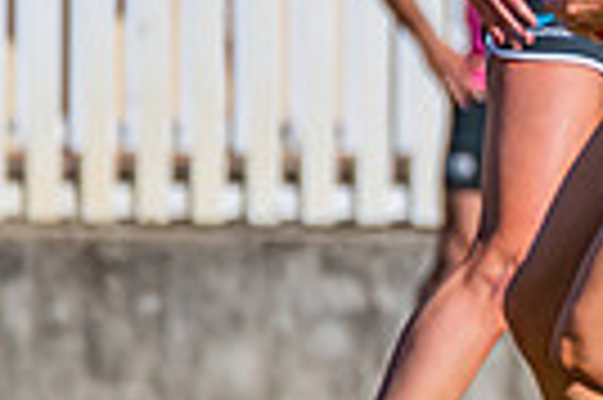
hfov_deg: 0.7
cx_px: 1009
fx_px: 46157
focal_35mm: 2759
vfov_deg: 0.5
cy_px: 29
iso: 800
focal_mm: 600
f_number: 10
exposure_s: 1/1600
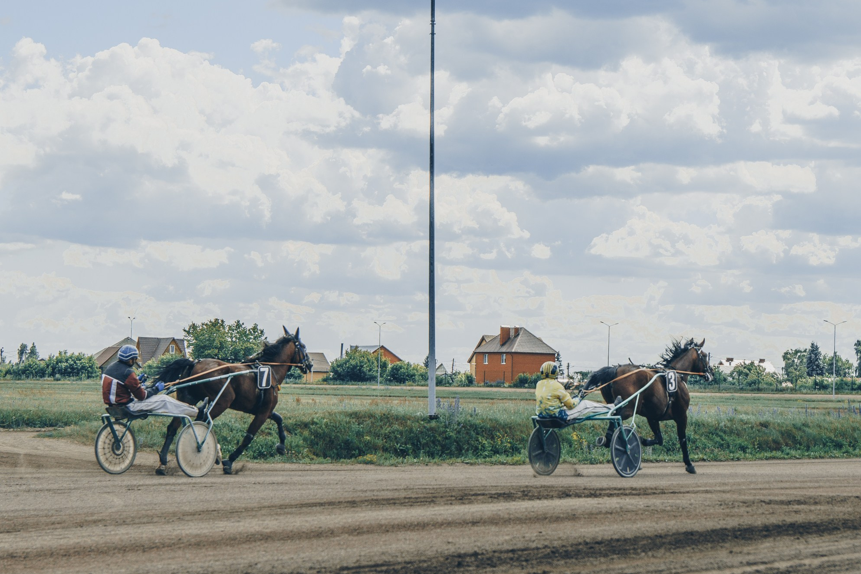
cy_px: 312
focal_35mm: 77
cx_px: 463
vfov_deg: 17.7
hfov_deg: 26.3
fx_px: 1842
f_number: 3.5
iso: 50
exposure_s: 1/1250
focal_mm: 37
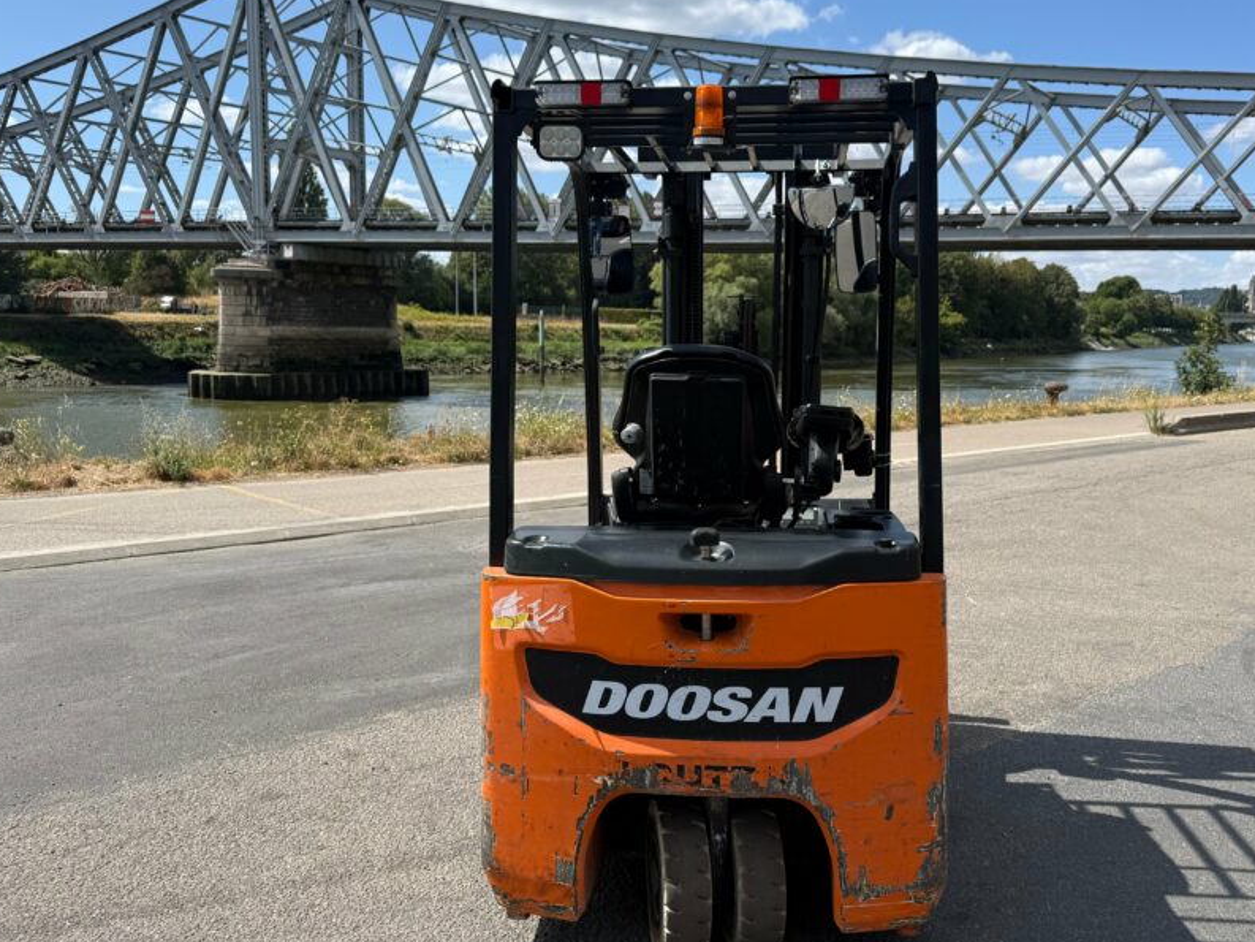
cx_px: 685
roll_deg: -1.1
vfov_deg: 45.5
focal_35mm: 31
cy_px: 472
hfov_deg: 58.2
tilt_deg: -6.6
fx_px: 1124
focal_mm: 6.76
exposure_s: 1/3759
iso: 80
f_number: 1.78
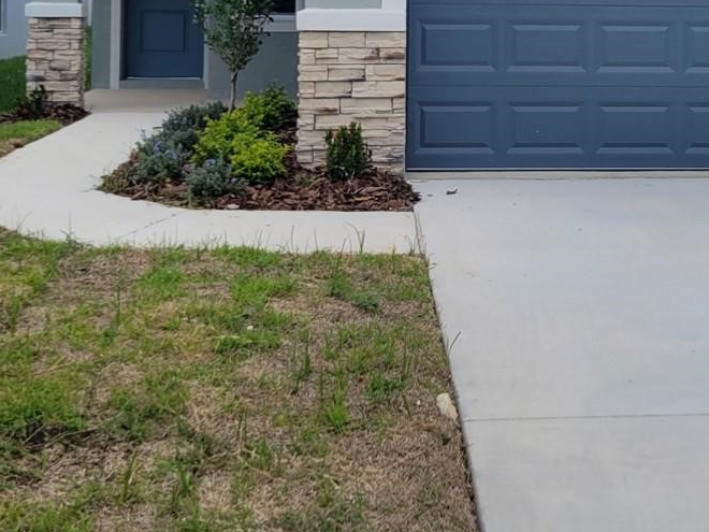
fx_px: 1290
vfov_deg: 22.4
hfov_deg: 30.4
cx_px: 506
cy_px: -5
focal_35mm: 63
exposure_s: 1/2767
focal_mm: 5.4
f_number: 1.8
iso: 40
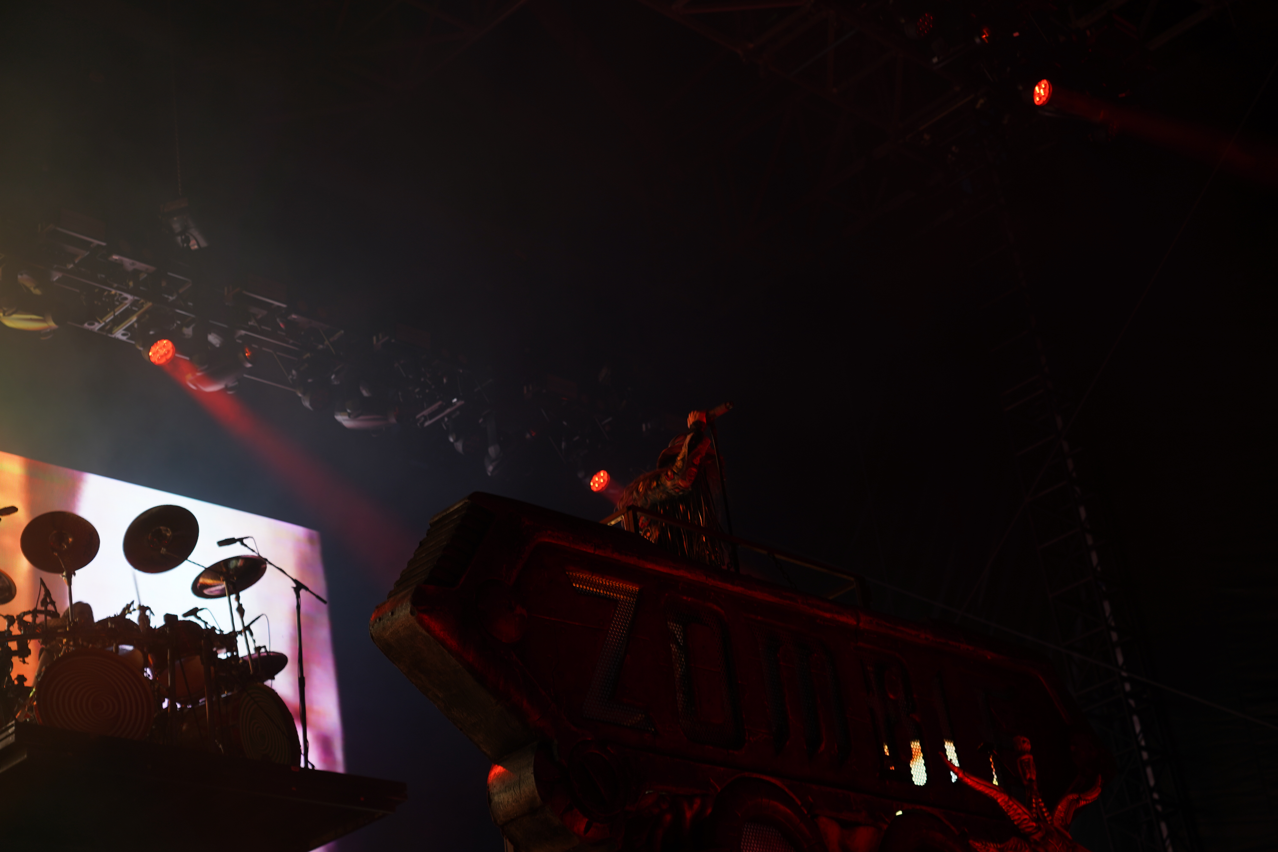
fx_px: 2094
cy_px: 426
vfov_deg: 23.0
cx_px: 639
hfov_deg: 33.9
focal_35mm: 59
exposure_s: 1/60
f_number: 4
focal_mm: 59
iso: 100
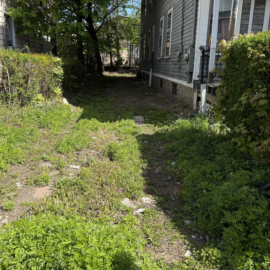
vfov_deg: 55.5
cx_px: 132
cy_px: 118
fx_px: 256
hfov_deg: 55.6
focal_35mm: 29
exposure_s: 1/2710
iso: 80
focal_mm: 6.76
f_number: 1.78
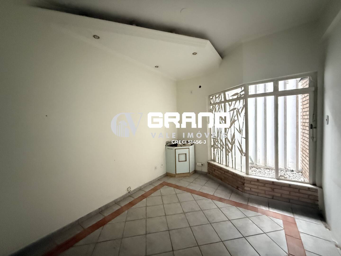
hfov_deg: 102.1
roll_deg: +1.4
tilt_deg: -2.3
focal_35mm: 14
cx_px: 170
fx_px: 138
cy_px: 128
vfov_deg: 85.7
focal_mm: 2.22
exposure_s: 1/37
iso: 1600
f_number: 2.2
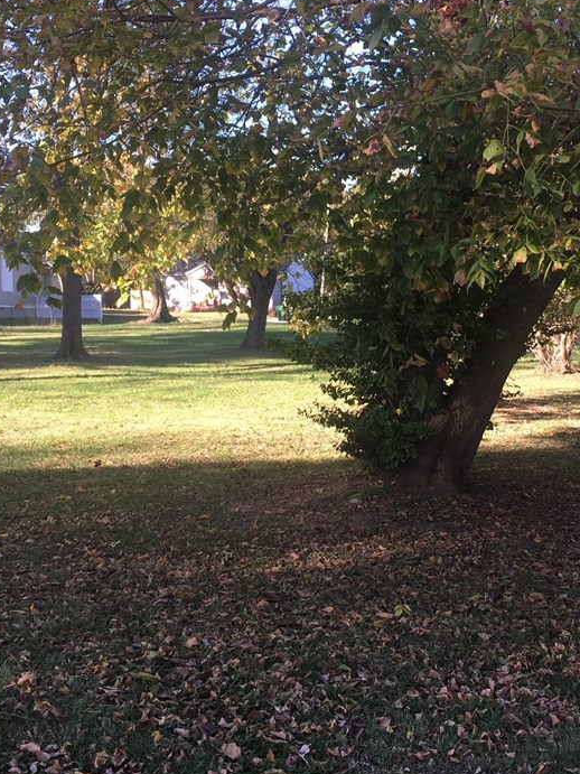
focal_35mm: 43
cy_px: 395
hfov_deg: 33.3
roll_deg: -1.8
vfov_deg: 43.9
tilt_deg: -4.5
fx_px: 961
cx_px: 383
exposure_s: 1/151
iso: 25
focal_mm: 4.15
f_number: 2.2
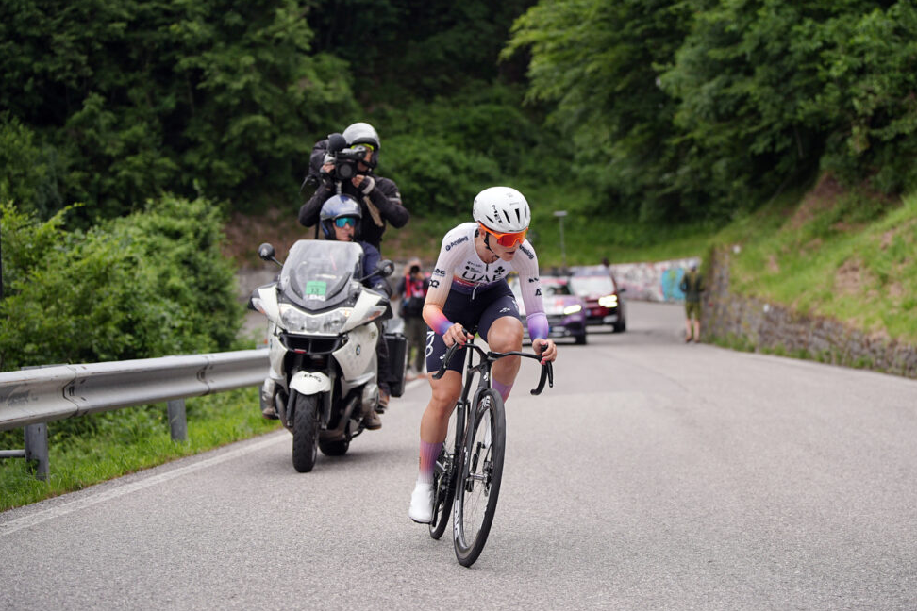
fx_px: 1834
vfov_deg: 18.9
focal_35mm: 72
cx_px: 470
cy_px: 303
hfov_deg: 28.1
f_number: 2.8
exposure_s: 1/2500
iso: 800
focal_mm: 70
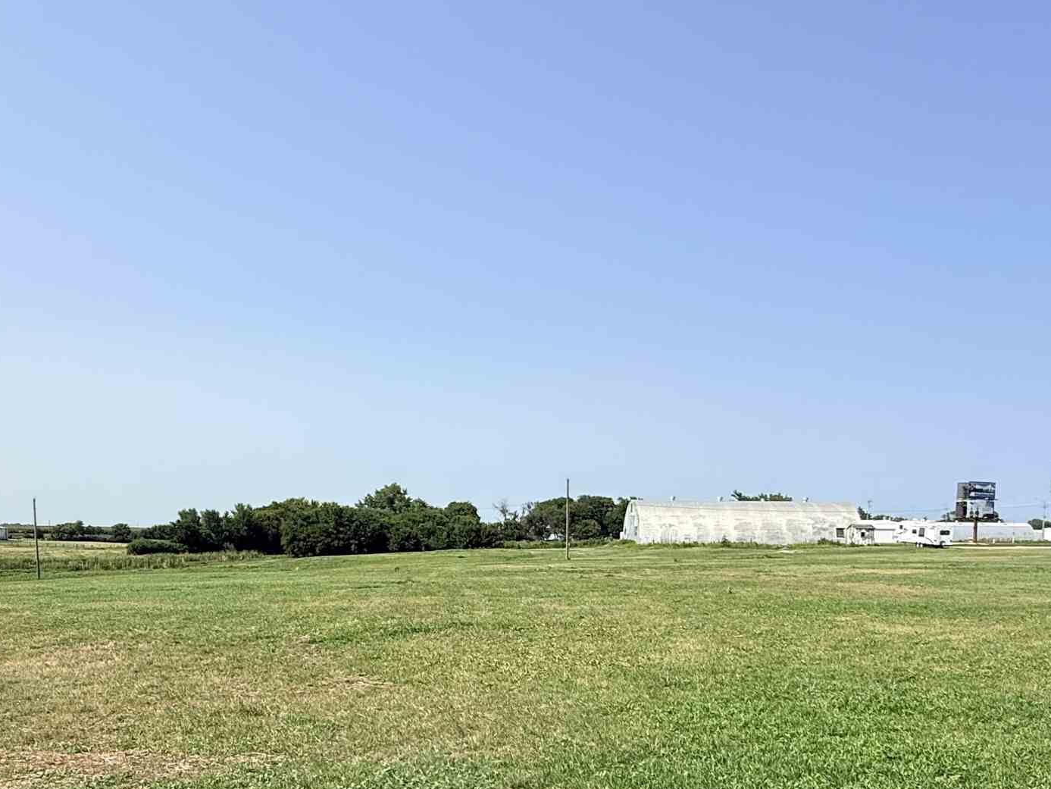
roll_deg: -0.9
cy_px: 617
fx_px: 941
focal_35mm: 31
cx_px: 504
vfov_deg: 43.6
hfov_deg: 58.3
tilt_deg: -4.4
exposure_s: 1/2320
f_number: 2.2
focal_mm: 2.22
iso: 50
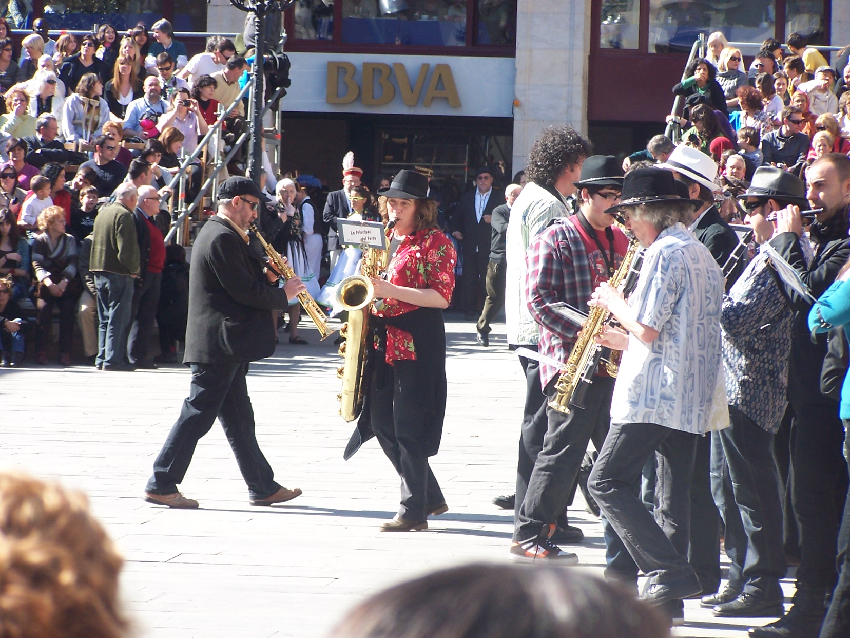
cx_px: 425
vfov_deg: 8.8
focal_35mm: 169
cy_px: 319
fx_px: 4150
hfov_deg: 11.7
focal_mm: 28
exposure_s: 1/250
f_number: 3.2
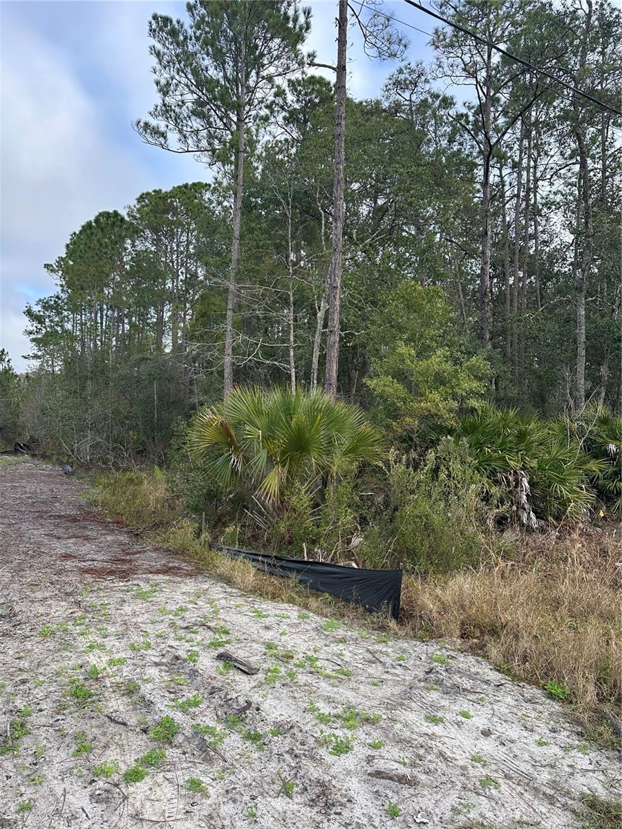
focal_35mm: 24
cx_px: 311
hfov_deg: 56.8
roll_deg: -3.8
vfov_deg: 71.6
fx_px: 575
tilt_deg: +2.6
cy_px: 414
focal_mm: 6.86
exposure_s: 1/943
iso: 80
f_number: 1.78
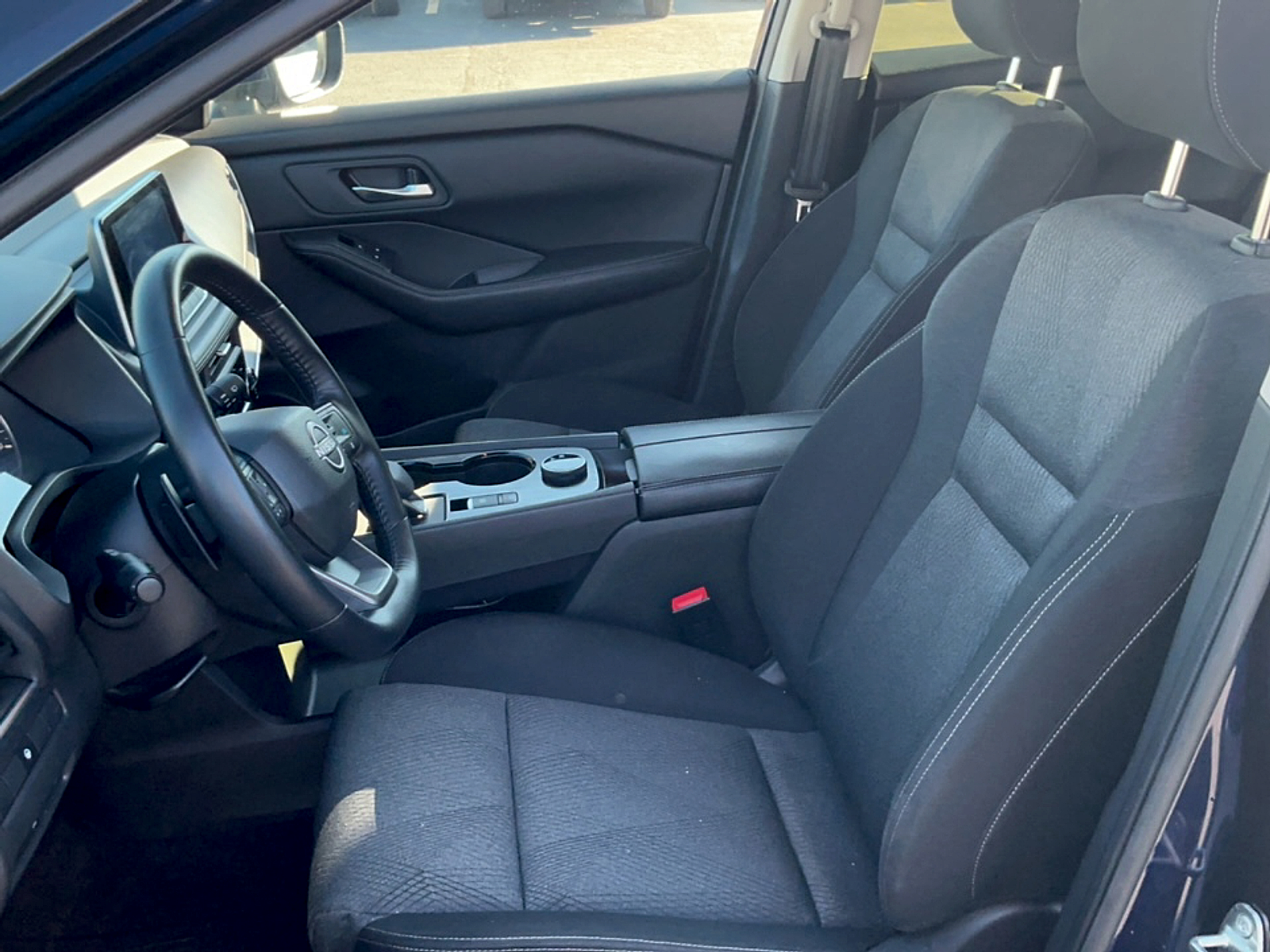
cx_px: 635
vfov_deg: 46.8
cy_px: 476
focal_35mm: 30
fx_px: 1101
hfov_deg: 60.0
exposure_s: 1/120
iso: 80
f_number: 1.8
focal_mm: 3
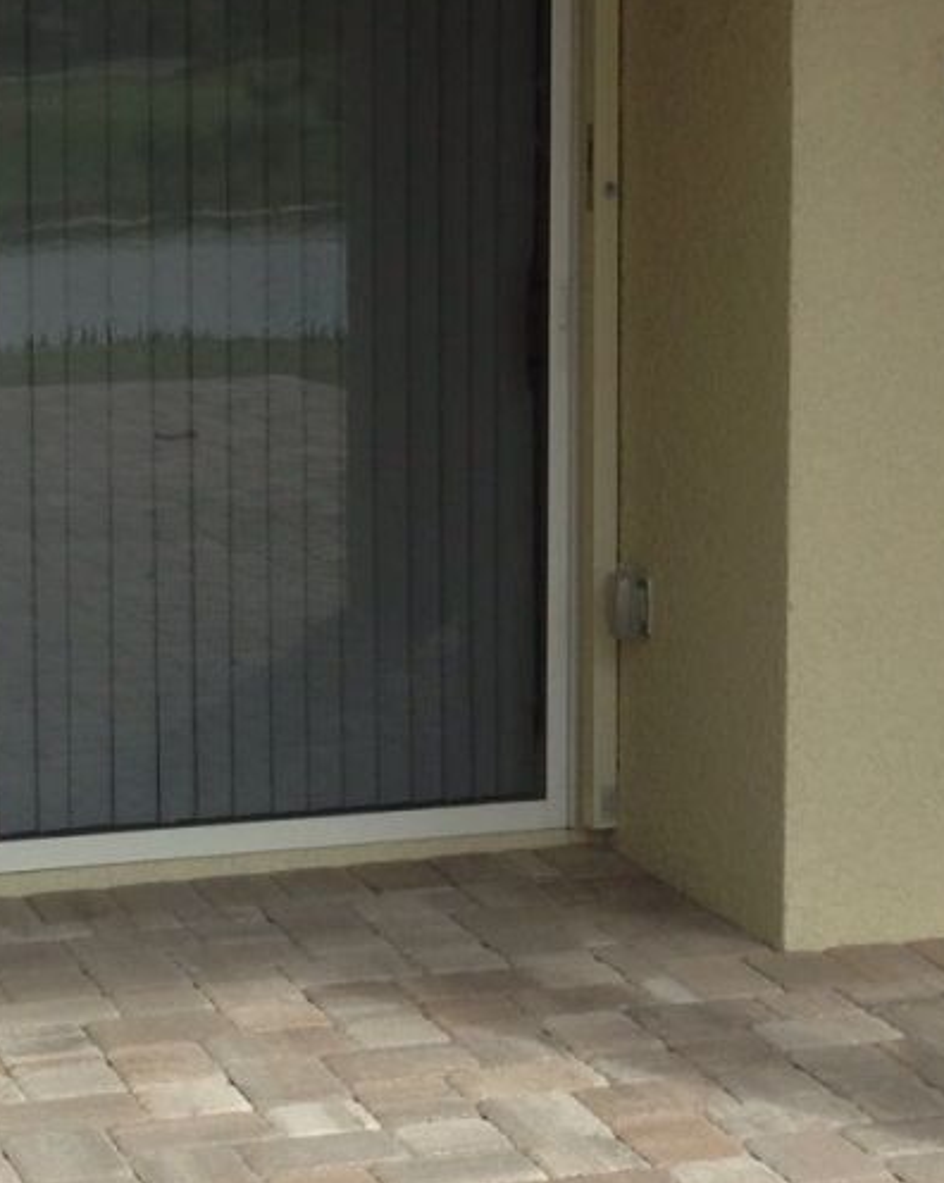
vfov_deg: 18.4
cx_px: 746
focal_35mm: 104
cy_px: 334
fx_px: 3637
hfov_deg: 14.7
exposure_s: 1/903
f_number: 2.4
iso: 50
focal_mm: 4.13
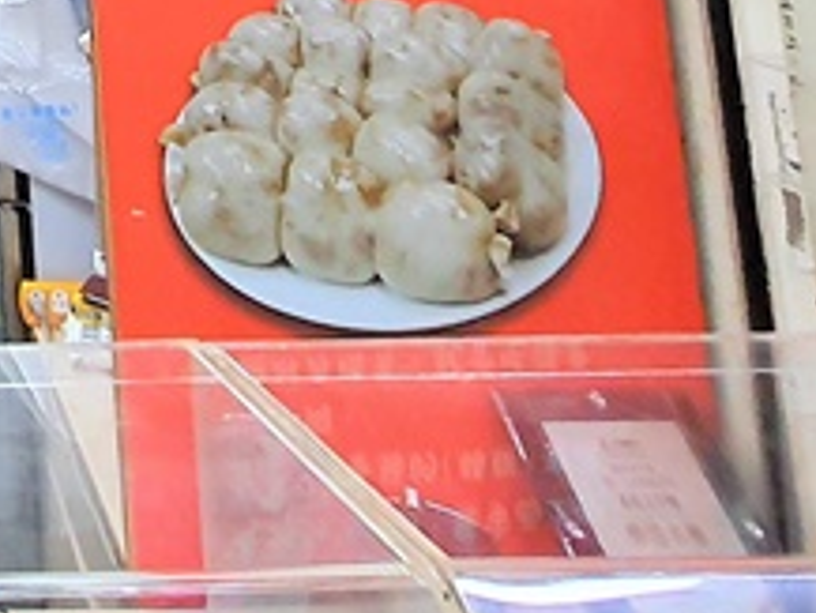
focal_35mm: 60
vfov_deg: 18.4
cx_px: -508
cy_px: -534
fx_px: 1415
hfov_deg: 23.4
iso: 200
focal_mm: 1.74
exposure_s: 1/60
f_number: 2.2
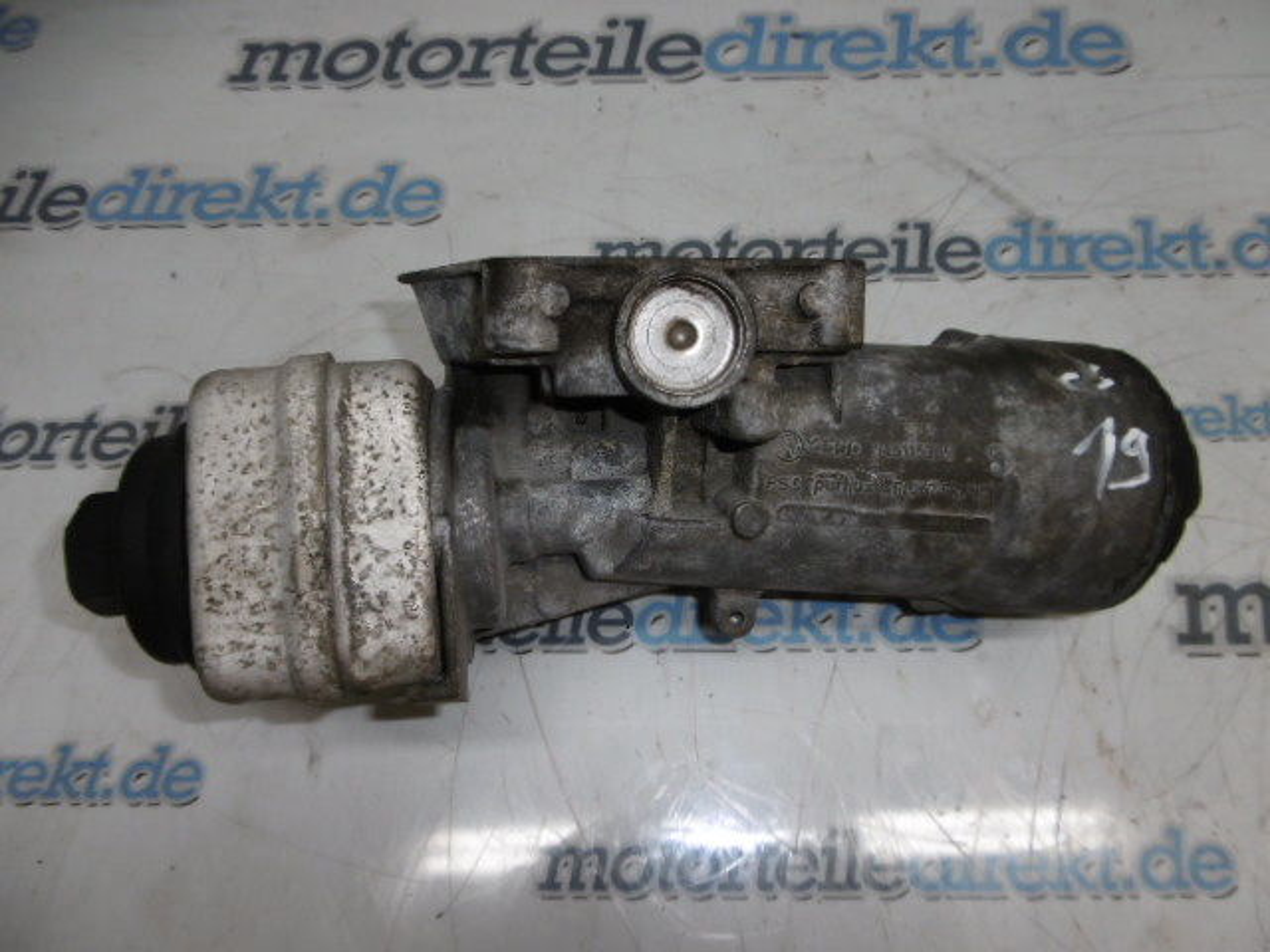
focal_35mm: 24
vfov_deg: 56.8
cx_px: 635
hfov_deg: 71.6
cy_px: 476
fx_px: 881
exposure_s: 1/60
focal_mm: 4.3
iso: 100
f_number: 7.8
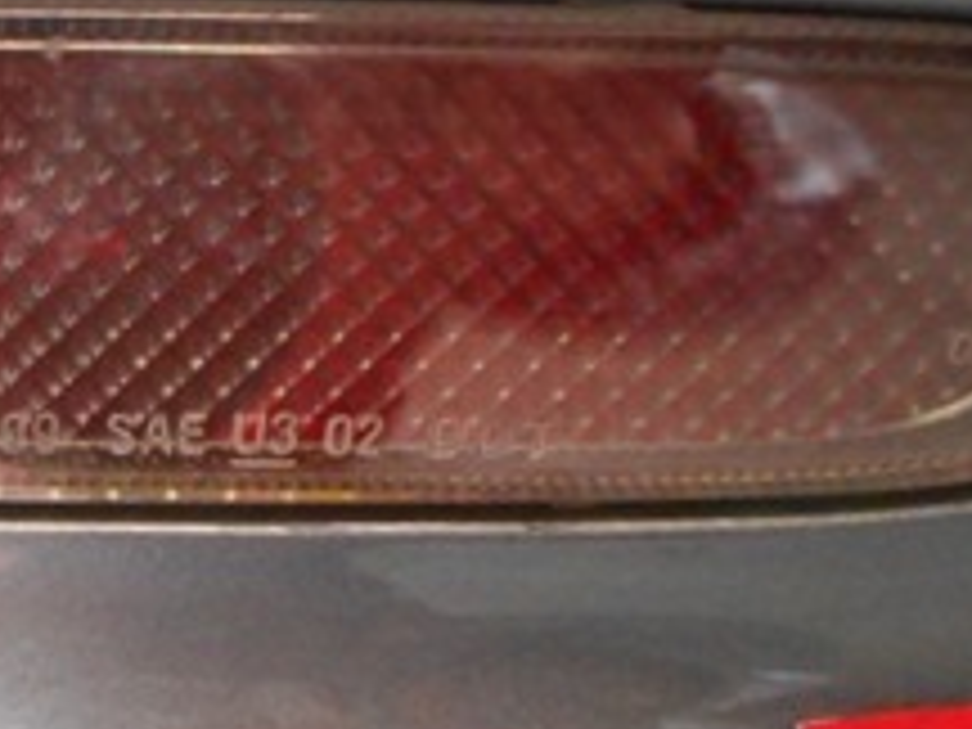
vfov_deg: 23.3
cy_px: 425
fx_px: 1769
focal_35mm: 63
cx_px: 56
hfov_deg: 29.2
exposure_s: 1/10
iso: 800
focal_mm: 4.5
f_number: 3.7
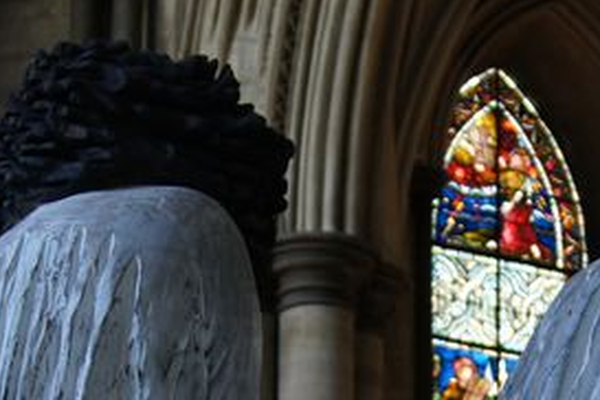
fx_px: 2850
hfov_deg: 12.0
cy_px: 573
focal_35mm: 171
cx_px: 307
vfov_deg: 7.9
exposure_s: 1/20
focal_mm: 26
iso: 200
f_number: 4
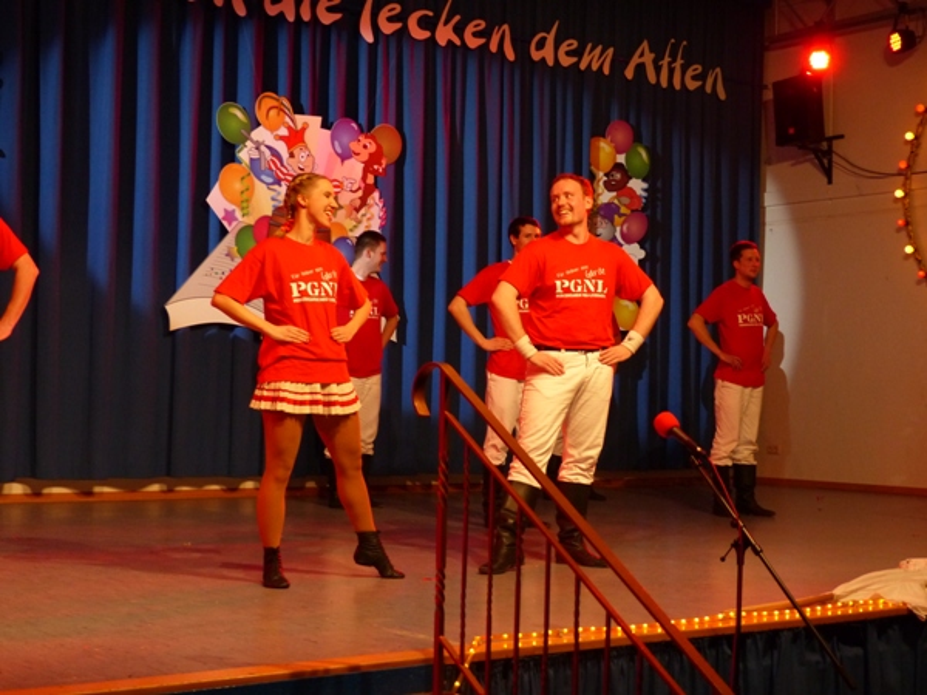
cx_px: 464
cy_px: 348
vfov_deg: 26.1
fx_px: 1500
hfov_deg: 34.3
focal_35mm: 56
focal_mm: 10.1
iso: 400
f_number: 2.8
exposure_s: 1/80
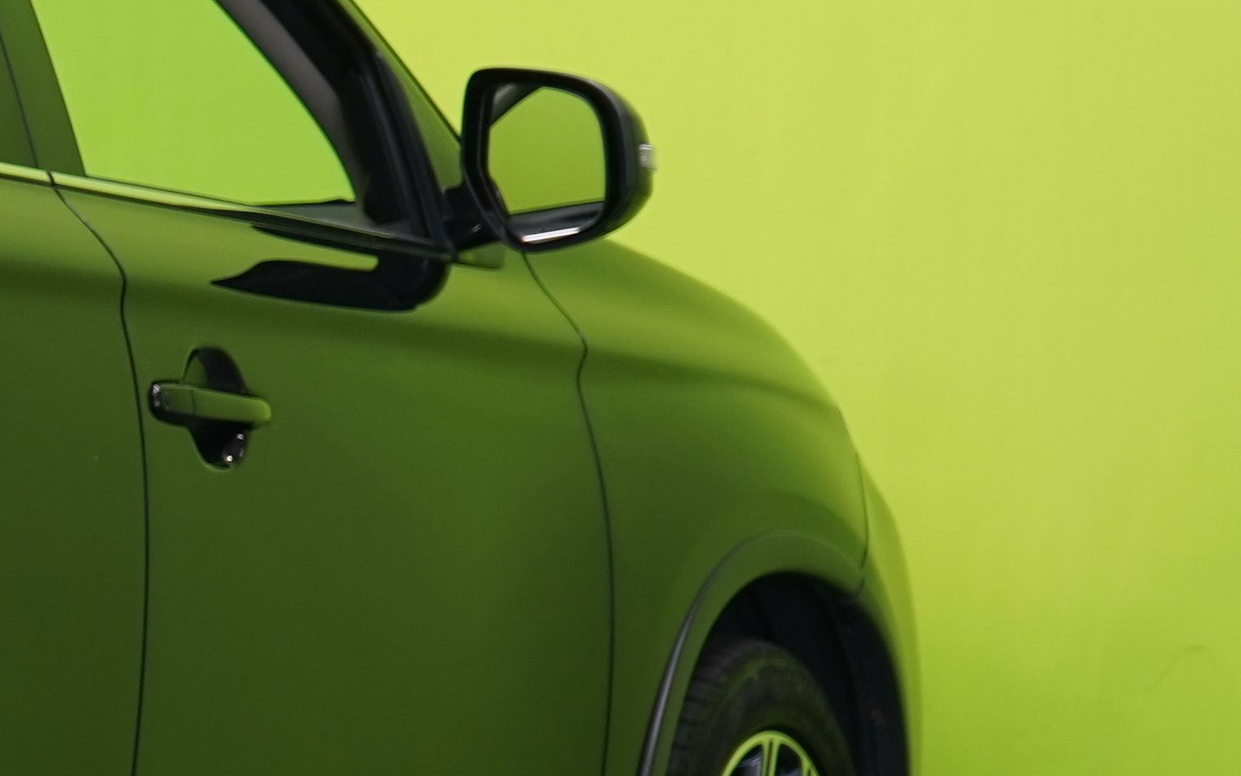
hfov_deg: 9.4
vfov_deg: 6.2
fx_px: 7203
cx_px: -952
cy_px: 513
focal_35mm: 213
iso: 400
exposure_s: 1/30
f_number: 5
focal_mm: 53
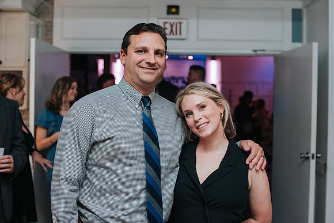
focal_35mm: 52
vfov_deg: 26.0
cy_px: 112
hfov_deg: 38.1
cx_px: 167
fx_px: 484
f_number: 3.5
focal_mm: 50
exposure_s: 1/125
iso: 1000
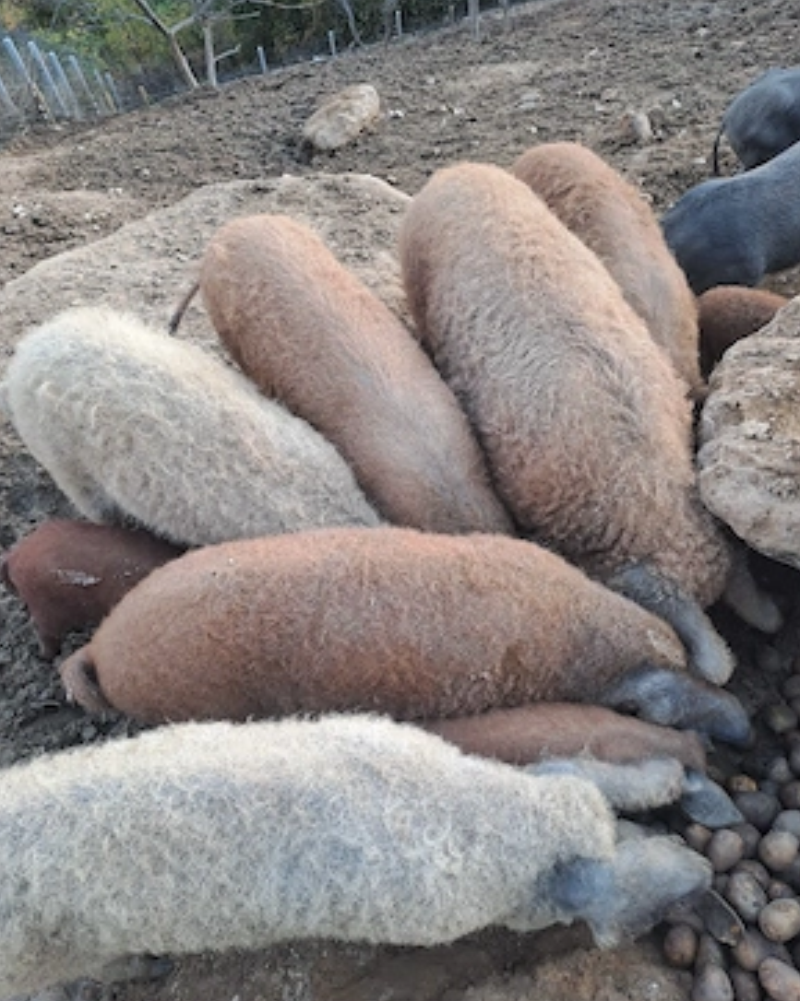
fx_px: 800
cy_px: 489
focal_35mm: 27
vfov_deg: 64.1
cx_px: 410
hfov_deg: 53.1
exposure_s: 1/60.2
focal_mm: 4.65
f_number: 1.8
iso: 40
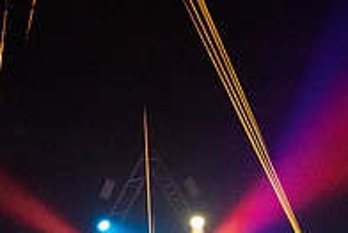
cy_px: 207
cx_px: 46
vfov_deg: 6.5
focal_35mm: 212
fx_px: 2051
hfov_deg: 9.7
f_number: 5.6
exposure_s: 1/250
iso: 8000
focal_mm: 70
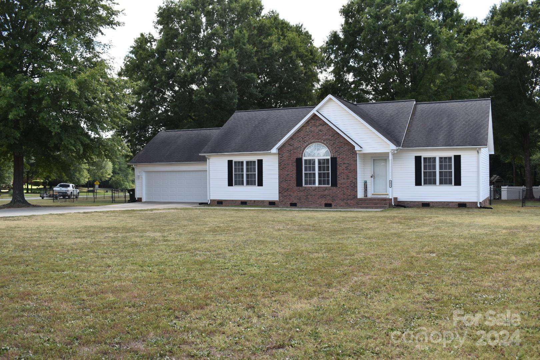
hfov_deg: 53.1
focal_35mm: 36
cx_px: 270
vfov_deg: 36.9
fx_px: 540
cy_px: 180
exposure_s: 1/250
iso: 200
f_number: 6.3
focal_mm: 24
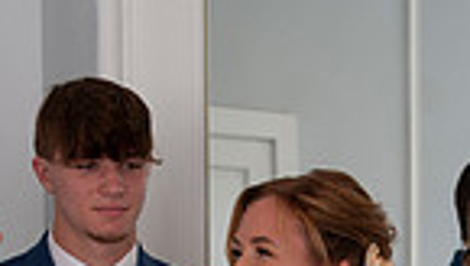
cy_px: 516
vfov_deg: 7.4
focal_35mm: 159
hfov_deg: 13.5
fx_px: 1984
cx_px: 337
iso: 125
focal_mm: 38
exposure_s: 1/60
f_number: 4
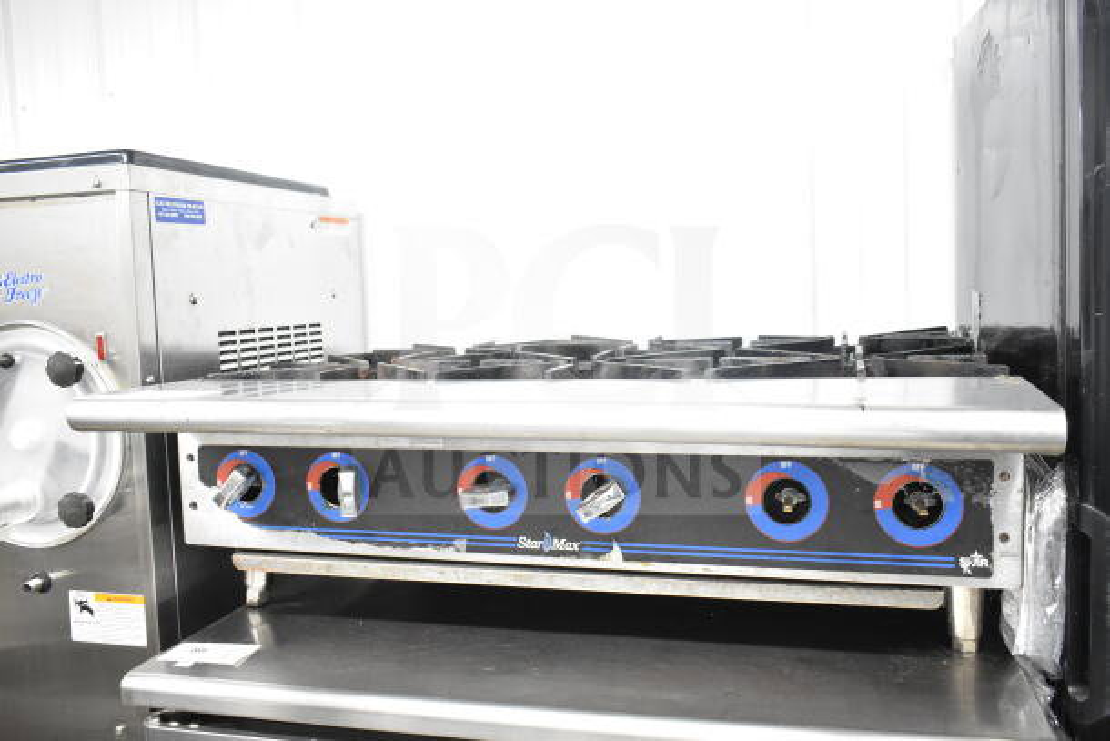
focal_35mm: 32
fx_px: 971
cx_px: 555
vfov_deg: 41.7
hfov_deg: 59.5
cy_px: 370
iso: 1600
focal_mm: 21
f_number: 3.8
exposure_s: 1/40
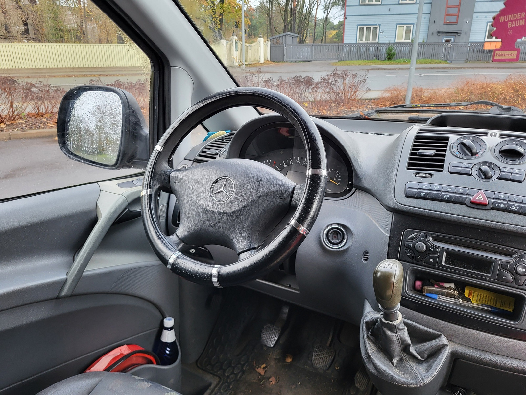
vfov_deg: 53.1
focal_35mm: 26
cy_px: 198
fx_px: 395
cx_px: 263
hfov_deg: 67.3
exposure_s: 1/100
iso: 160
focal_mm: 5.4
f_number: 1.8
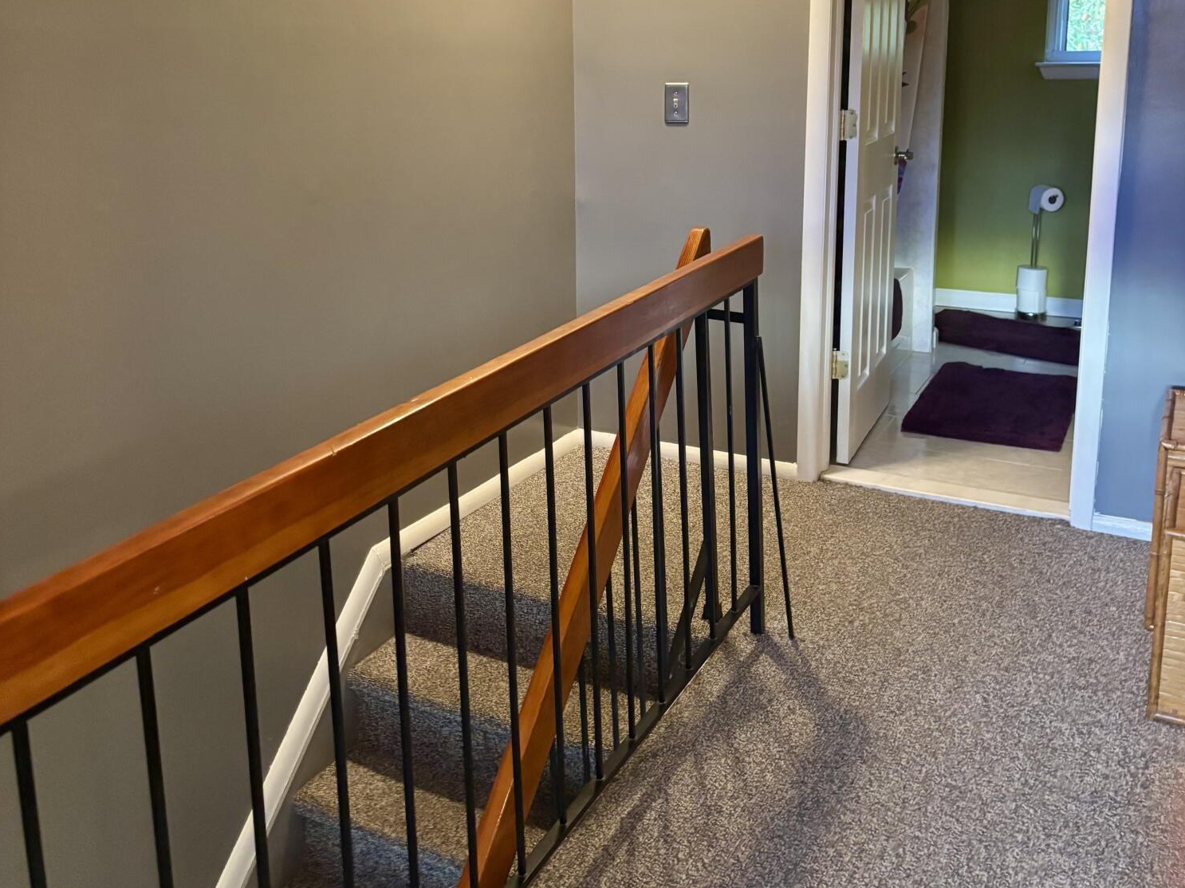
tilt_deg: -10.7
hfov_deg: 52.6
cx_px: 593
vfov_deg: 39.9
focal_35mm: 35
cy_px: 253
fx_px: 1198
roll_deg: +0.5
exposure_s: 1/60
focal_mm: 5.96
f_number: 1.6
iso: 400
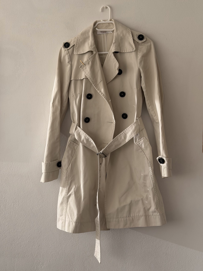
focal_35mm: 48
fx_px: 375
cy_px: 136
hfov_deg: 30.3
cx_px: 102
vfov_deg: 39.7
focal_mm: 6.76
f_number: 1.78
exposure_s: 1/407
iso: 64
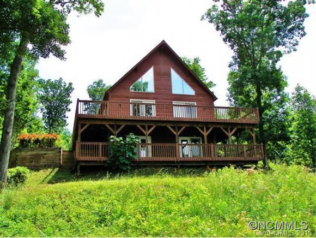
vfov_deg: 39.7
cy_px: 119
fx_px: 329
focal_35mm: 36
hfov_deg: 51.3
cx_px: 158
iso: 50
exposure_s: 1/640
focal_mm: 6
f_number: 2.8
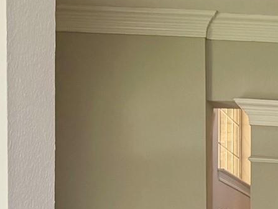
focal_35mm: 110
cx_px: 494
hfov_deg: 15.5
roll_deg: +0.1
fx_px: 883
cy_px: 331
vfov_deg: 12.6
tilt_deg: -2.9
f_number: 1.78
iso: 200
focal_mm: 6.76
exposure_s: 1/60
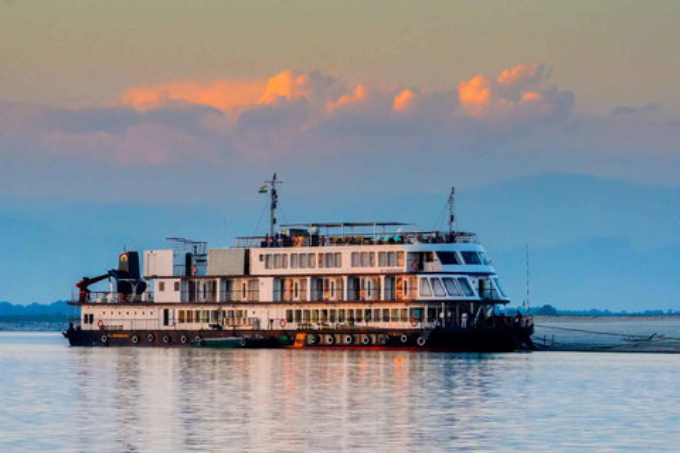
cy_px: 226
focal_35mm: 168
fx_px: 3173
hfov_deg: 12.2
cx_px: 340
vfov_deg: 8.2
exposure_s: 1/500
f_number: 8
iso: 1250
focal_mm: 112
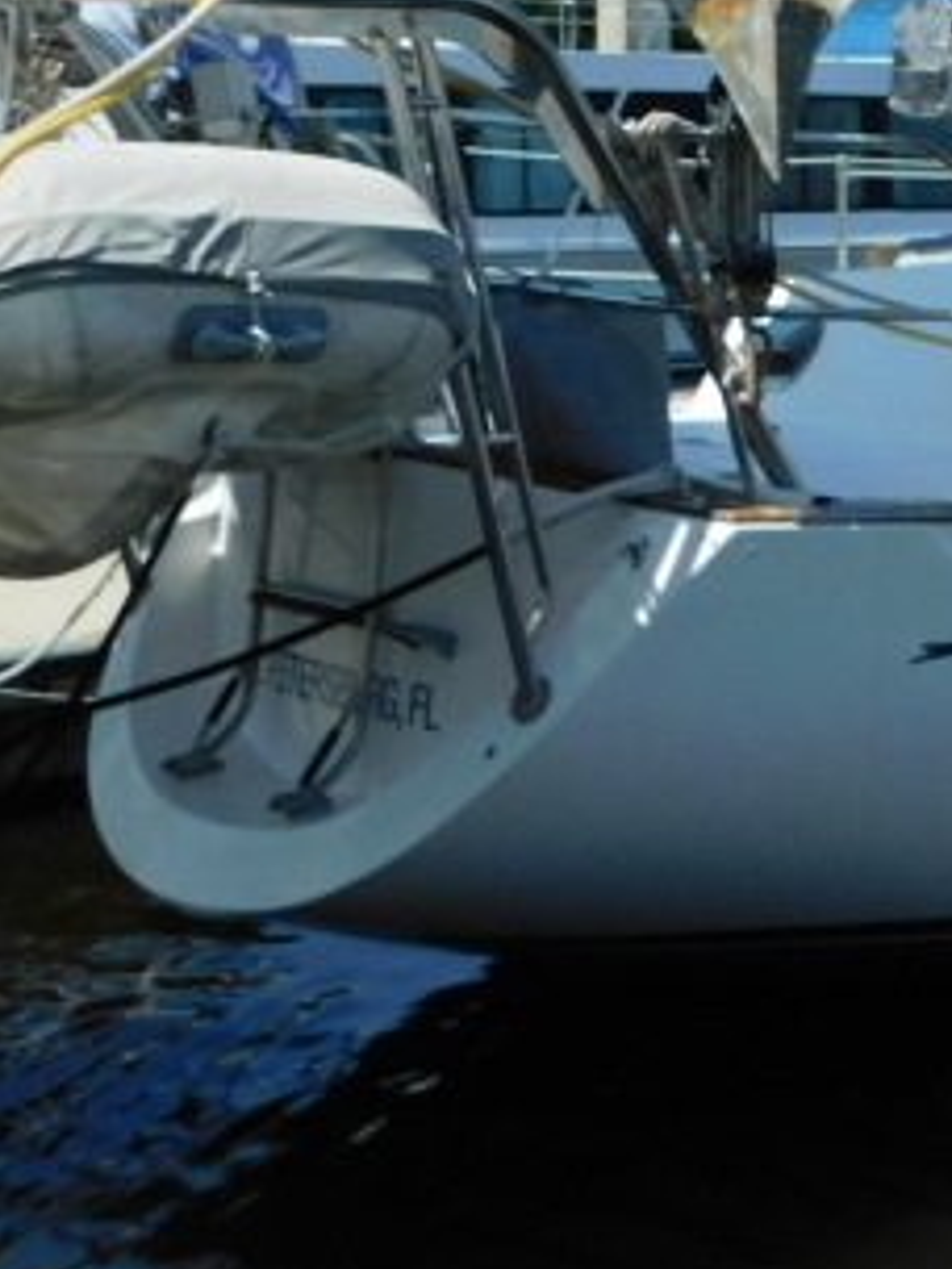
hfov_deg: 16.3
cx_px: 1595
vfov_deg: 24.2
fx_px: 2897
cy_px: 213
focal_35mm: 79
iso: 125
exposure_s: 1/500
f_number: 6.4
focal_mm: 5.3
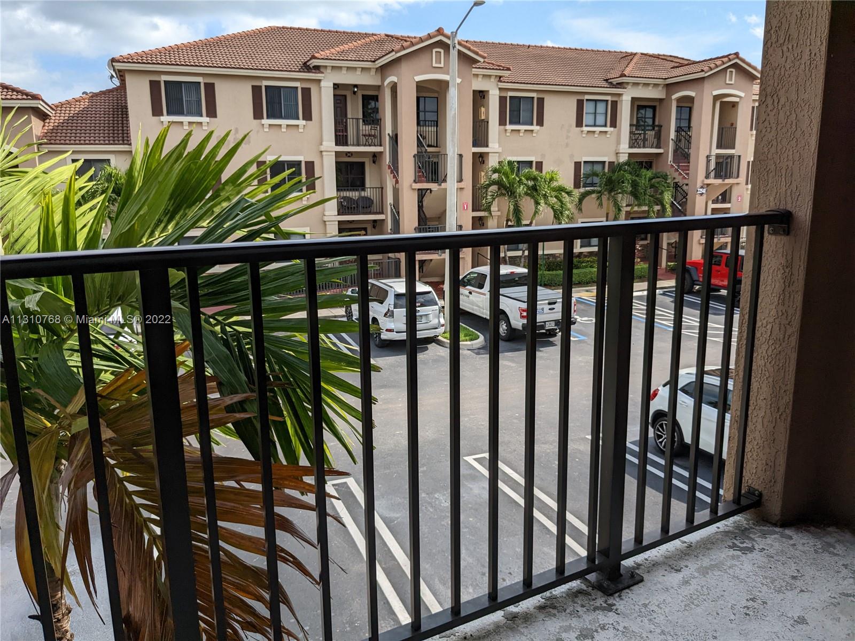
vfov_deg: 51.4
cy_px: 320
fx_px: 667
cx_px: 428
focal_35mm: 27
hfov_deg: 65.3
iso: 70
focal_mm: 4.38
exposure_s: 1/3891
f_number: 1.73
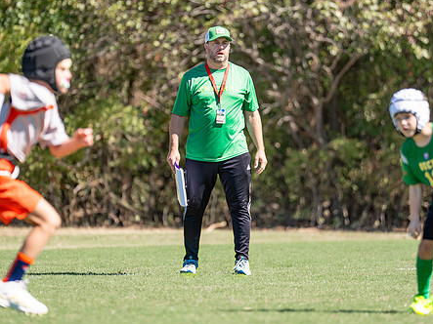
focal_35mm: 289
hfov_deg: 6.9
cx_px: 213
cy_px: 151
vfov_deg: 5.1
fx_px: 3614
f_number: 2.8
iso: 200
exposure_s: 1/2000
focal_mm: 200
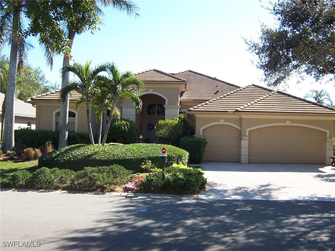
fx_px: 348
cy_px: 126
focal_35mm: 36
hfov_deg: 51.4
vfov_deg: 39.7
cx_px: 168
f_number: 4
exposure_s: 1/250
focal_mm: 5.6
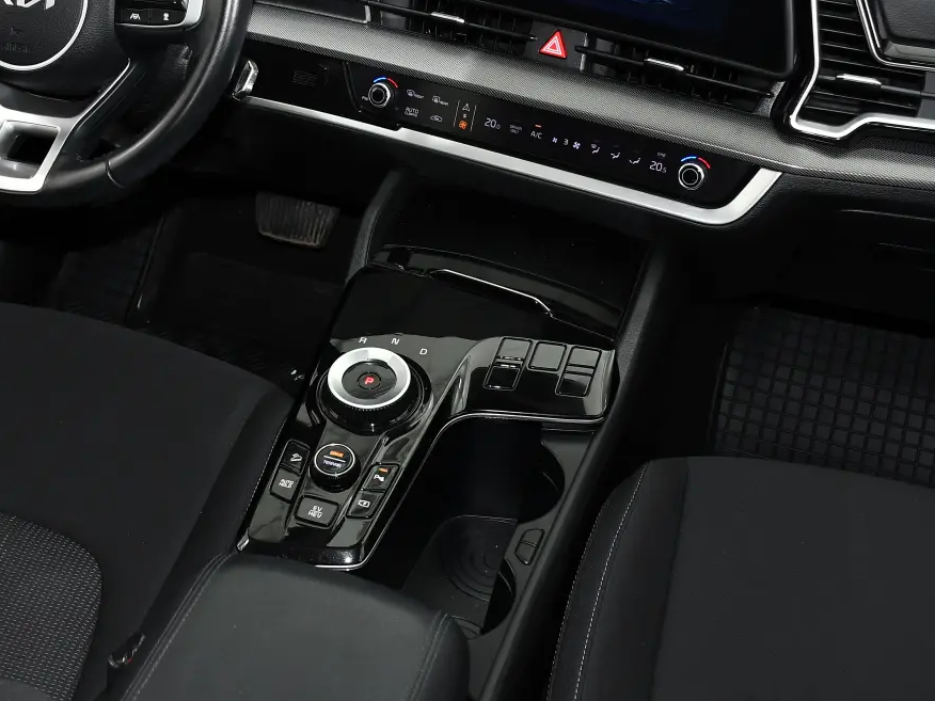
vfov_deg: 30.0
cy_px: 234
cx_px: 333
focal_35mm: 48
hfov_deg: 39.3
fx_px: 1297
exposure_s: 1/15
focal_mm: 18
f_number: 4.5
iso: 800
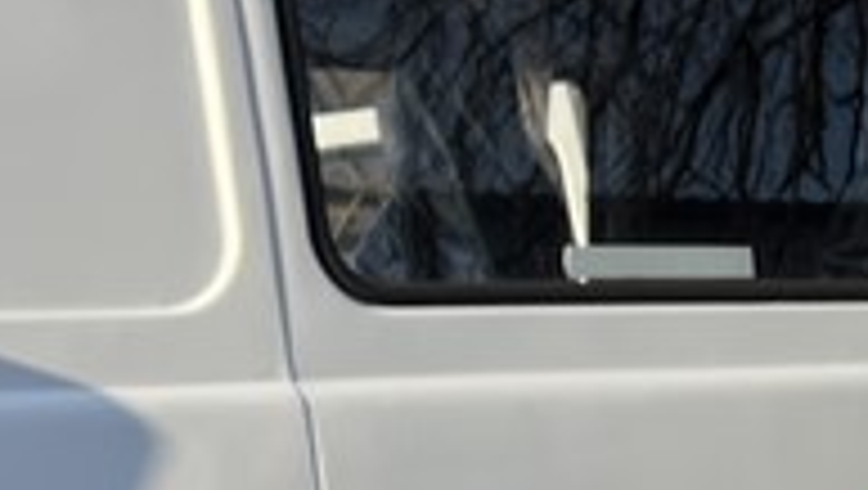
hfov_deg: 13.7
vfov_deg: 7.8
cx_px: 1183
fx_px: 3456
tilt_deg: -10.8
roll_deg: +0.2
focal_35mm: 150
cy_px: 993
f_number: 1.6
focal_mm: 5.1
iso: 50
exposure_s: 1/1721
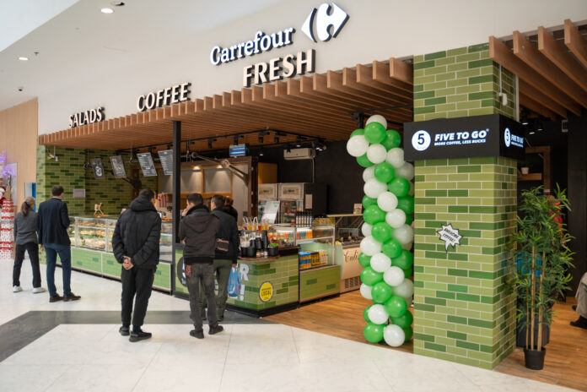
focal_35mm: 28
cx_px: 294
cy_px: 196
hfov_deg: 65.5
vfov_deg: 46.4
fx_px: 457
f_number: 2.8
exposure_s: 1/250
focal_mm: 28
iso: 400
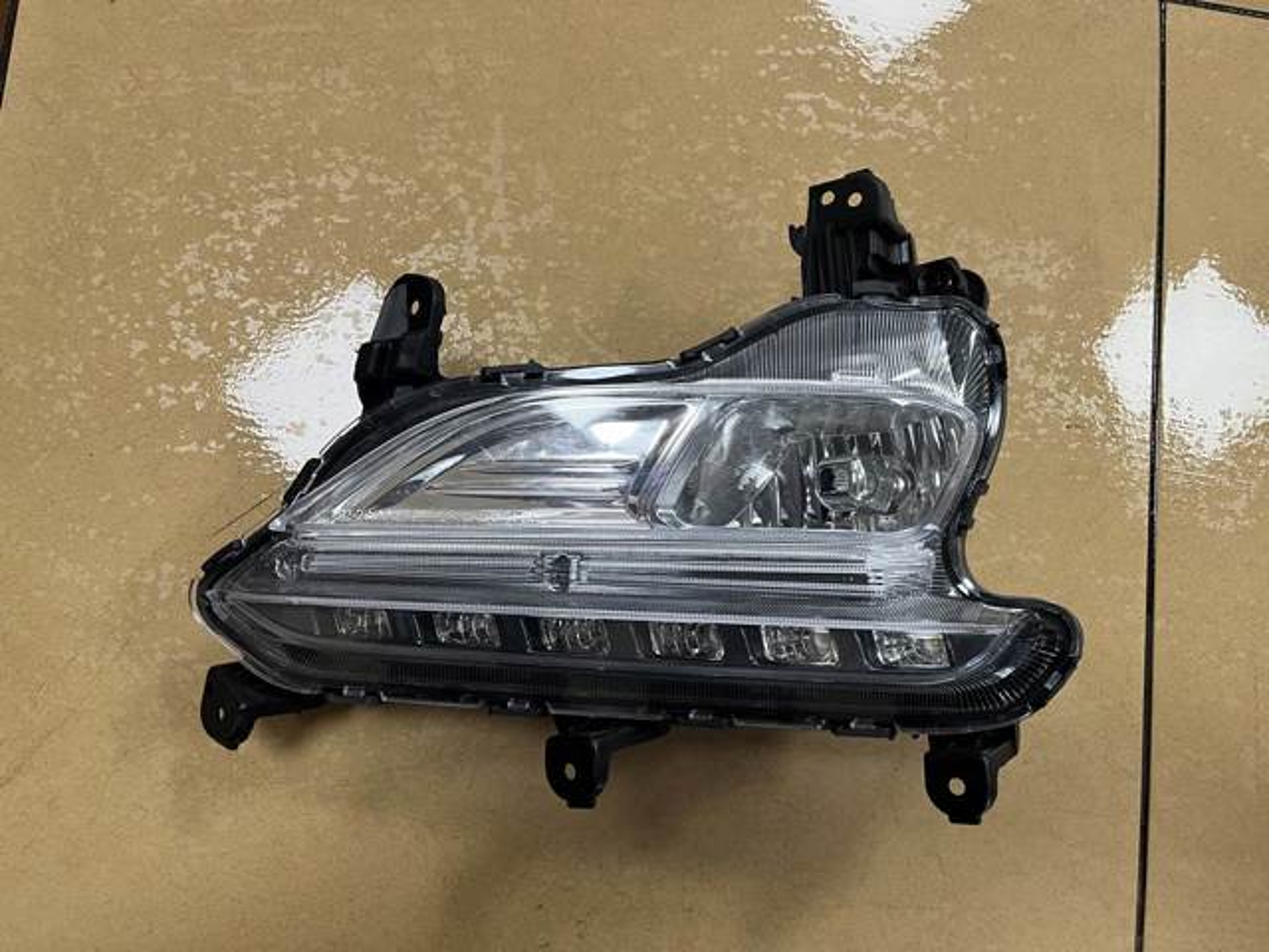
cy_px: 476
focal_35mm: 26
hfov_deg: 67.3
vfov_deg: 53.1
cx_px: 634
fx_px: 953
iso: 80
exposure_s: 1/50
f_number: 1.6
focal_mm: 5.1
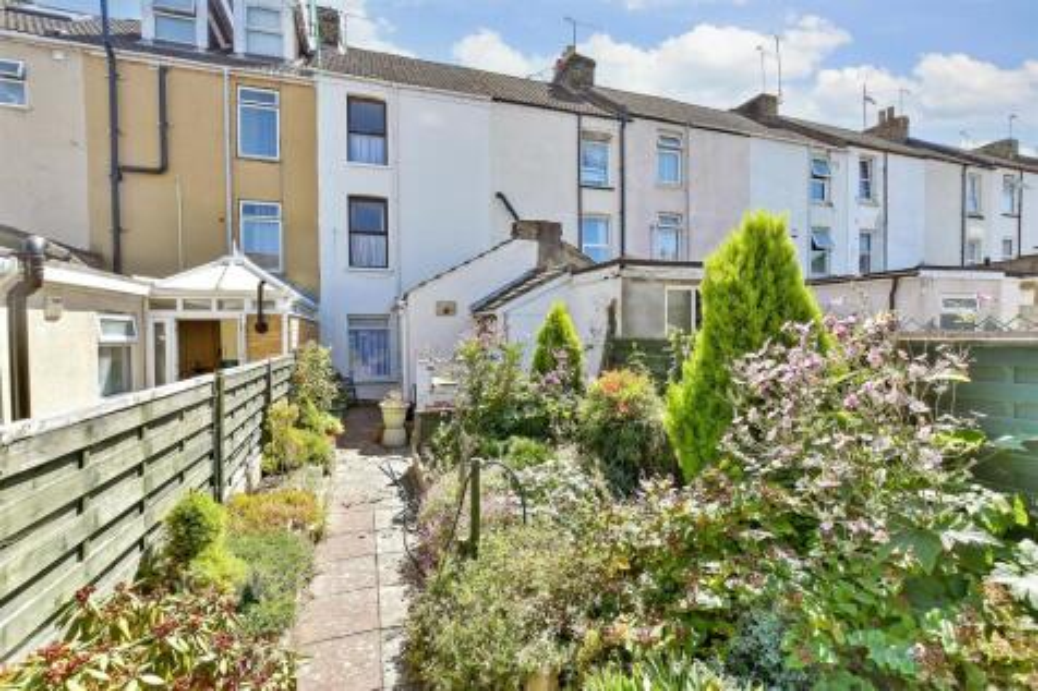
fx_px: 432
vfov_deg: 77.3
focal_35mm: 15
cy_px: 346
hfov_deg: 100.4
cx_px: 519
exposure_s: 1/200
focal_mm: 10
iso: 250
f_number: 7.1
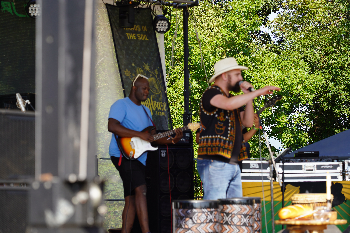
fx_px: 1021
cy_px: 116
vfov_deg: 13.0
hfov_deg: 19.5
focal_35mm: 105
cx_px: 175
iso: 100
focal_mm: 105
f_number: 5.6
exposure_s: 1/160
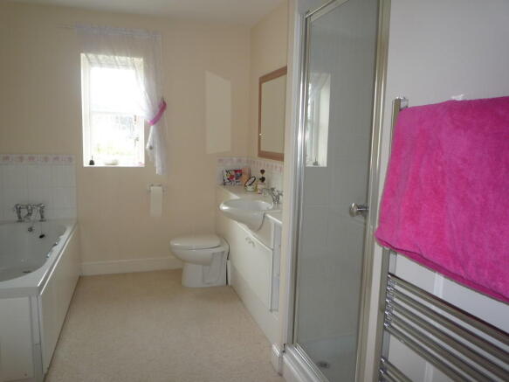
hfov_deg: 69.4
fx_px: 368
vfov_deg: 54.9
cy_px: 191
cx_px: 254
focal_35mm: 25
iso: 100
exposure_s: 1/30
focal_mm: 4.4
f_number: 2.8
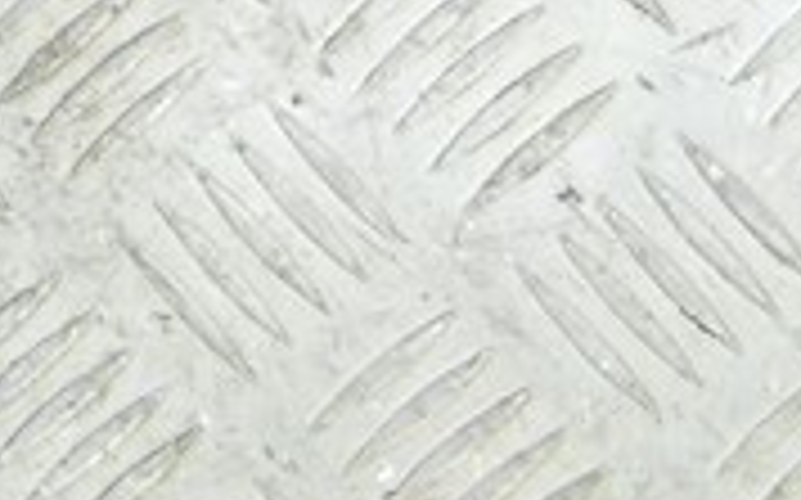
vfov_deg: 8.0
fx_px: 3403
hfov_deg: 12.9
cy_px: -514
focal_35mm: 156
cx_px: -324
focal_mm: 6.72
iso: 320
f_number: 3.1
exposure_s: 1/30
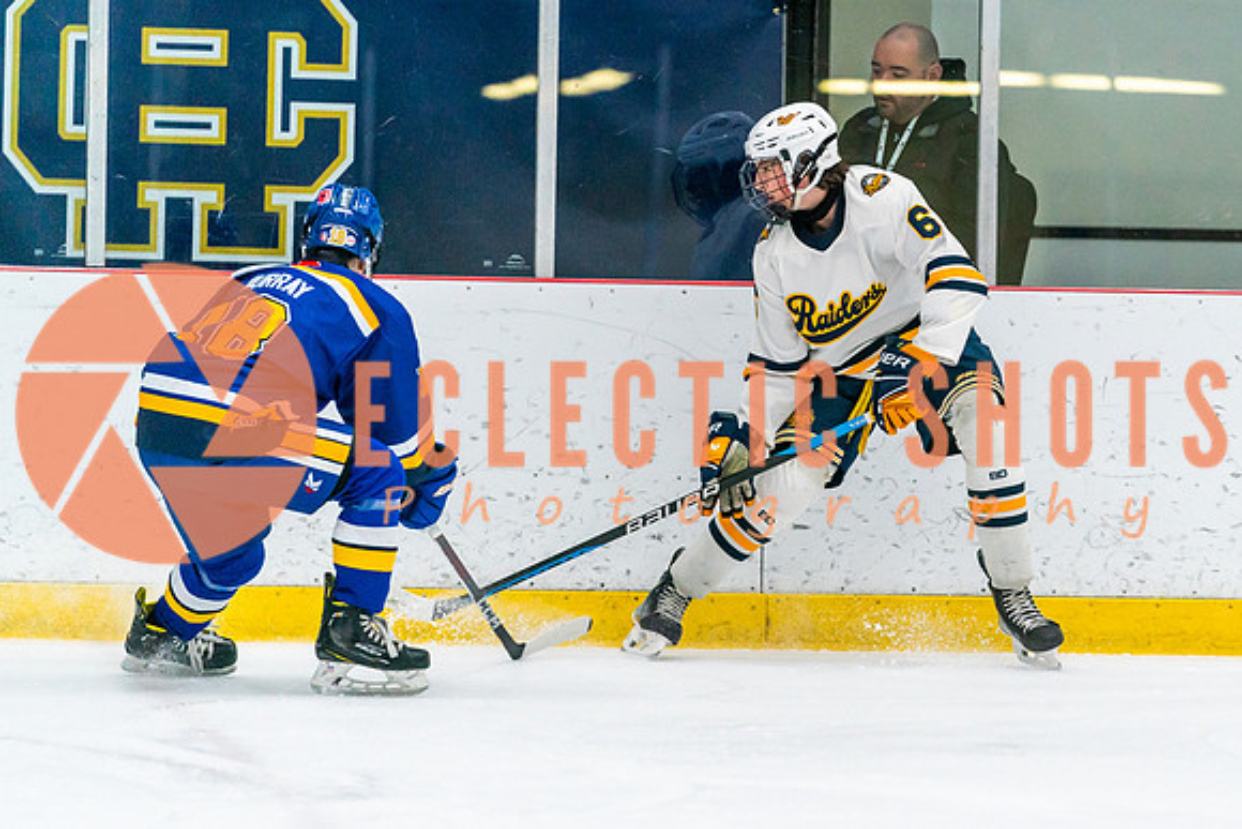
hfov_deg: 7.5
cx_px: 853
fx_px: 9477
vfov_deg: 5.0
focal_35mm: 275
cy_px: 414
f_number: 2.8
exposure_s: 1/1250
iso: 3200
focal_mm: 200
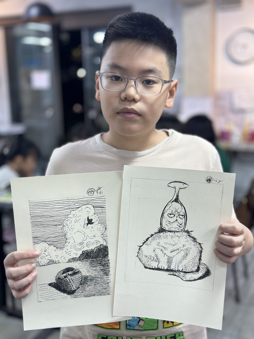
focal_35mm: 48
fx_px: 470
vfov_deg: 39.7
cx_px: 127
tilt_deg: -10.7
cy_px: 170
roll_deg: +0.9
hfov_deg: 30.3
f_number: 1.78
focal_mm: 6.86
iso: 125
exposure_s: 1/100
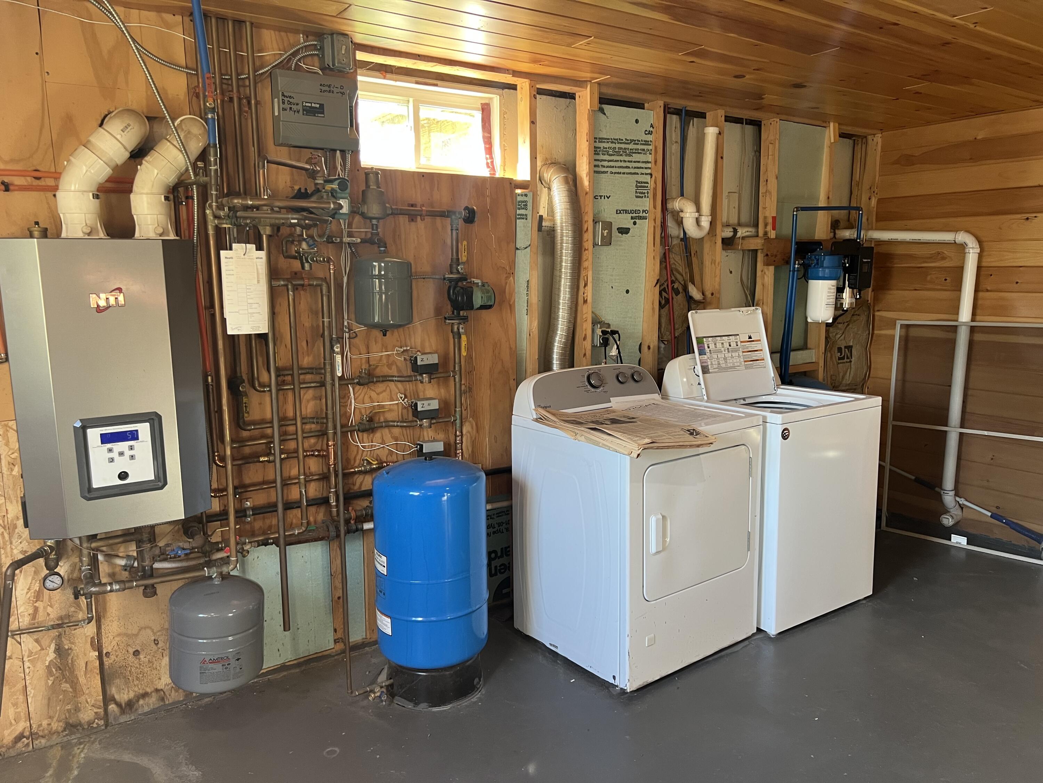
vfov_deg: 53.1
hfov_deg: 67.3
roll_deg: +0.6
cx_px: 522
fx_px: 783
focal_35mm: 26
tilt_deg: -9.5
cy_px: 392
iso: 125
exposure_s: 1/63
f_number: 1.5
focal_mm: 5.7
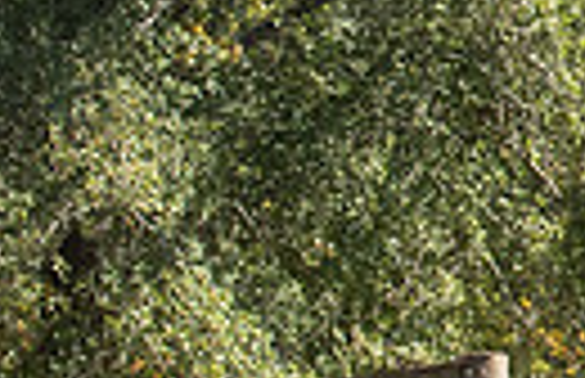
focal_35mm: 305
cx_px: 1268
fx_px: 4909
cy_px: 24
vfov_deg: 4.4
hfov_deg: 6.6
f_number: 4
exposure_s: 1/320
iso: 400
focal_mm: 32
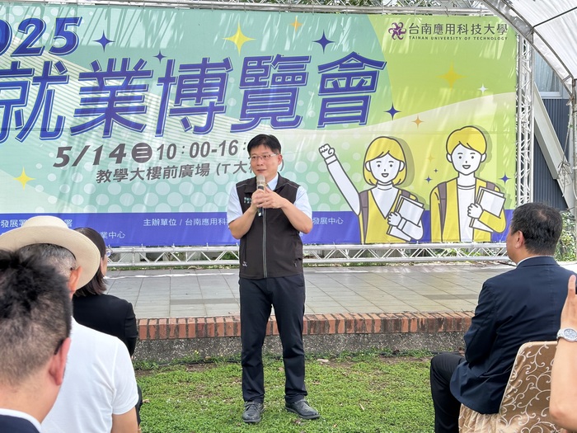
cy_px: 216
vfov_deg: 30.3
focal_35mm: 48
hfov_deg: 39.7
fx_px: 800
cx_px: 288
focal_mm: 6.86
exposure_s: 1/260
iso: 64
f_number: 1.78
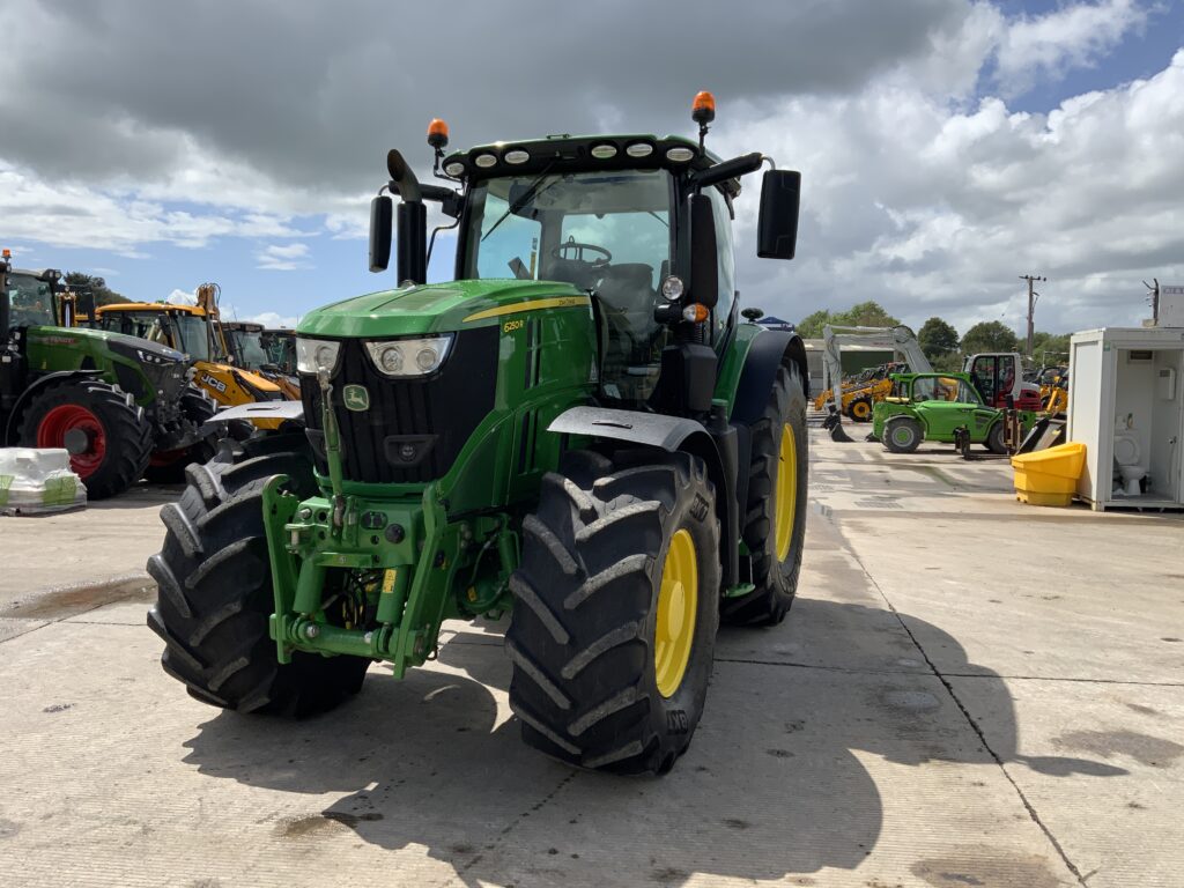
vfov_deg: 48.2
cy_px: 444
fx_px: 992
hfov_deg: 61.7
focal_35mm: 29
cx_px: 592
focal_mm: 3
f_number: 1.8
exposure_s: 1/2058
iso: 16
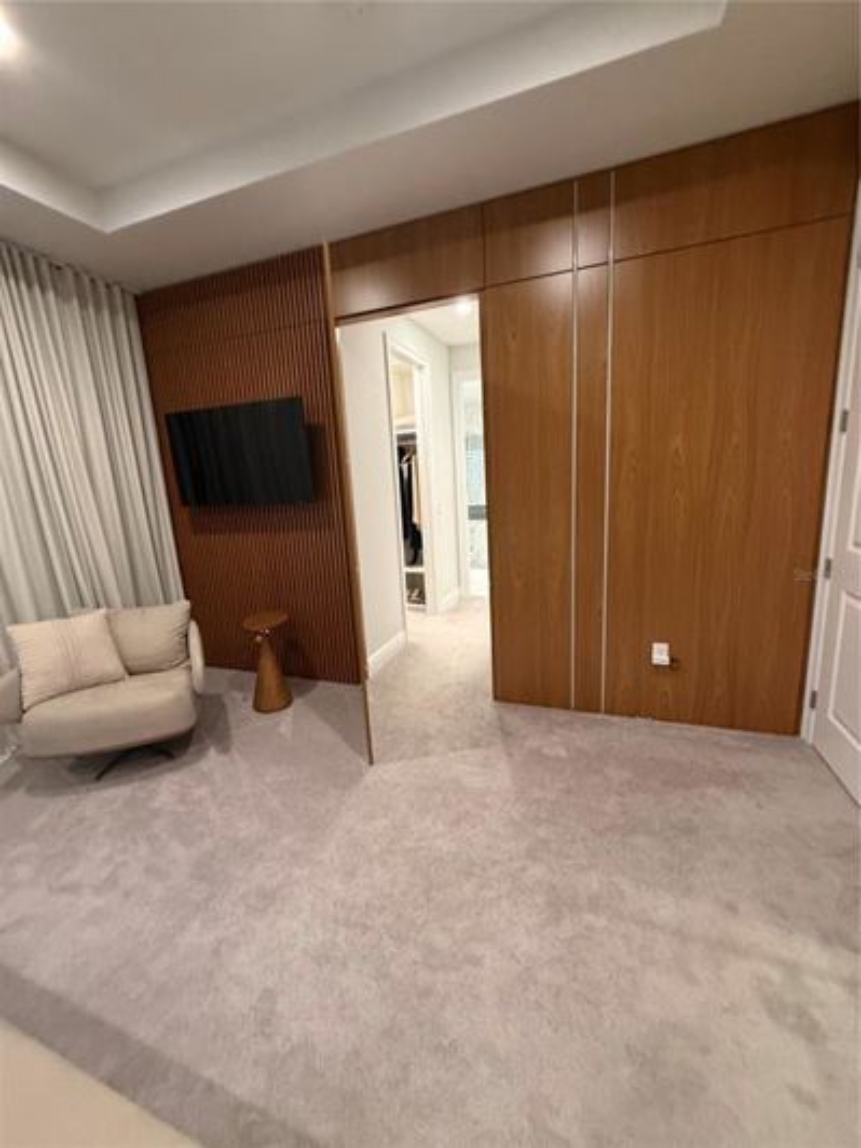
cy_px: 574
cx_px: 430
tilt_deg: -10.4
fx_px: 464
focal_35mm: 14
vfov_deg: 102.1
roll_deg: +2.9
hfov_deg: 85.7
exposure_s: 1/60
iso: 320
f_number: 2.2
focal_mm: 2.22
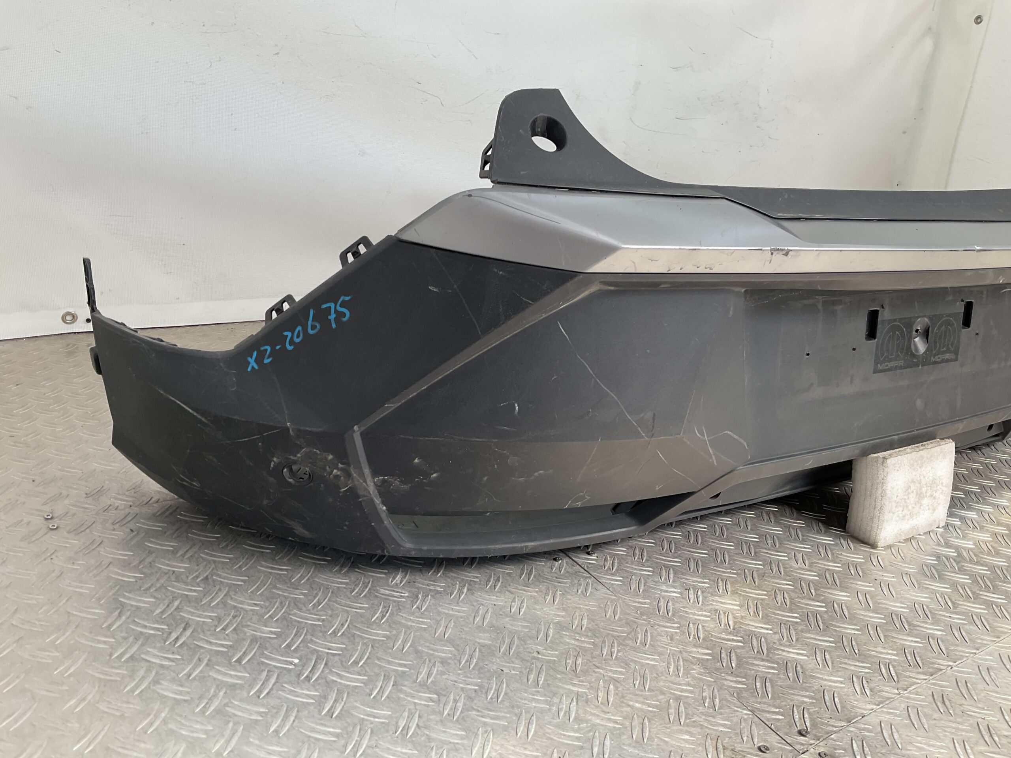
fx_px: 847
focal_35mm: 29
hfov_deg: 61.7
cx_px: 506
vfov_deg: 48.2
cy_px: 379
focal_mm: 3
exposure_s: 1/143
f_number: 1.8
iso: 16
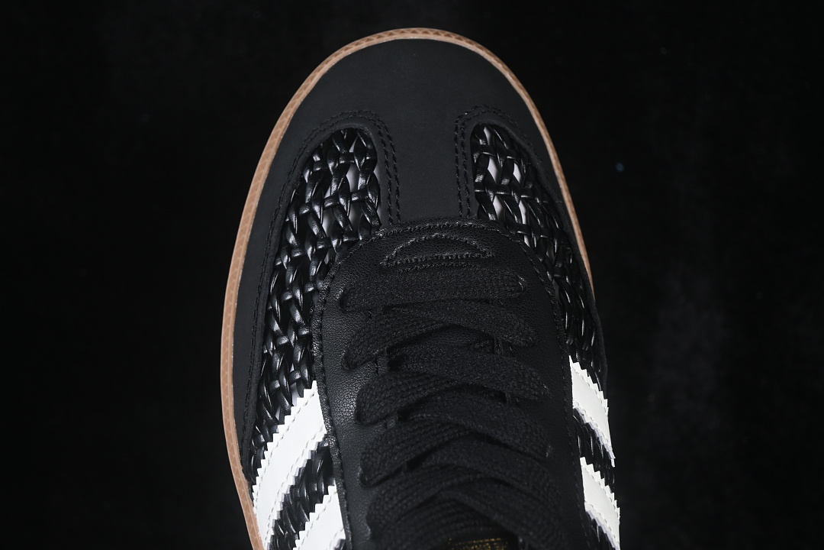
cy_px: 275
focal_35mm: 75
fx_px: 1717
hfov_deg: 27.0
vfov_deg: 18.2
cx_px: 412
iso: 160
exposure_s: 1/60
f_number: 6.3
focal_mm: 50
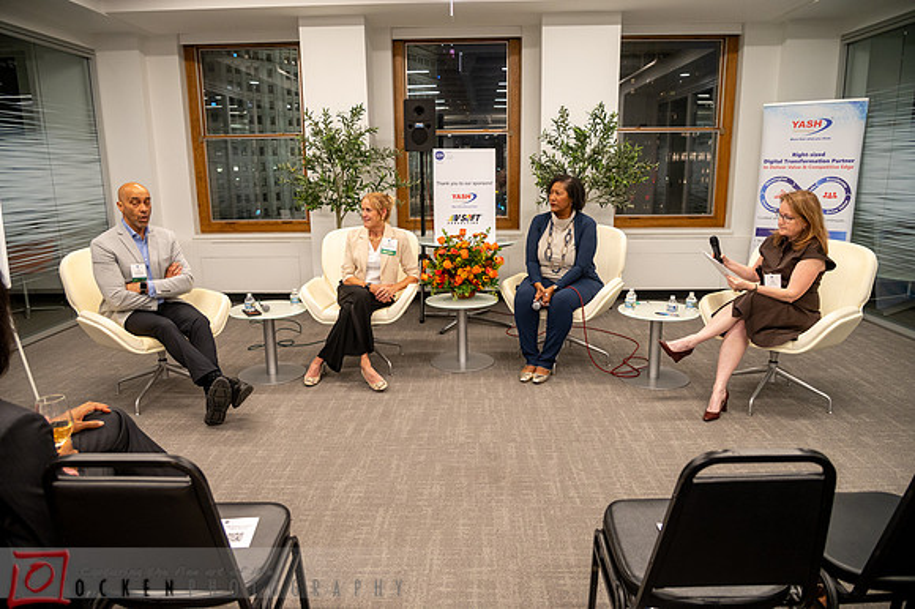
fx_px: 610
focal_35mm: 24
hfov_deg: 73.8
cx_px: 458
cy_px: 304
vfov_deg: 53.1
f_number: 4
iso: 1600
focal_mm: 24
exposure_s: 1/100
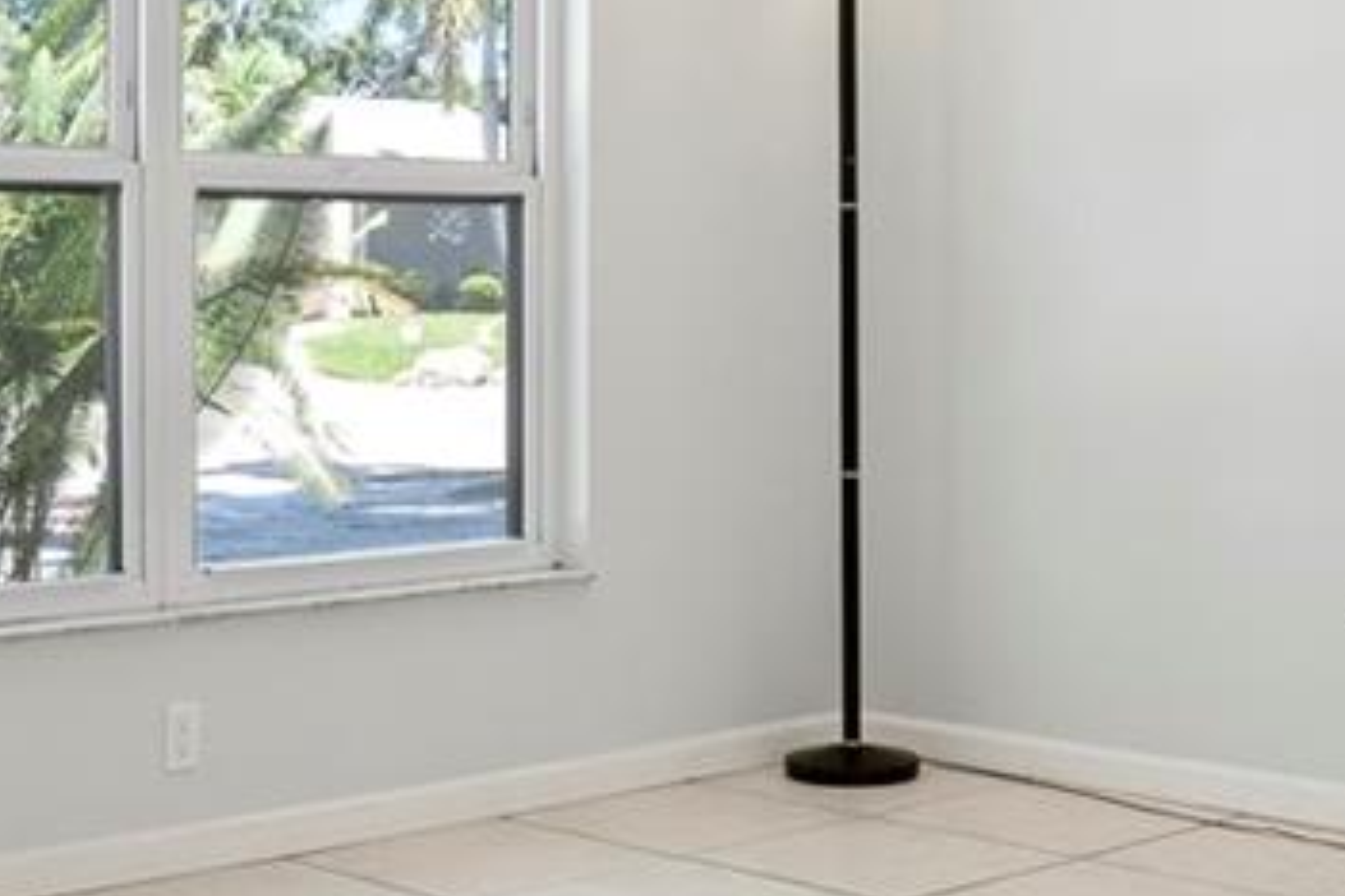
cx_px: 609
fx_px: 2727
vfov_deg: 18.6
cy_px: 253
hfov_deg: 27.7
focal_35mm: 73
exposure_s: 1/13
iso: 500
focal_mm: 16
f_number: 8
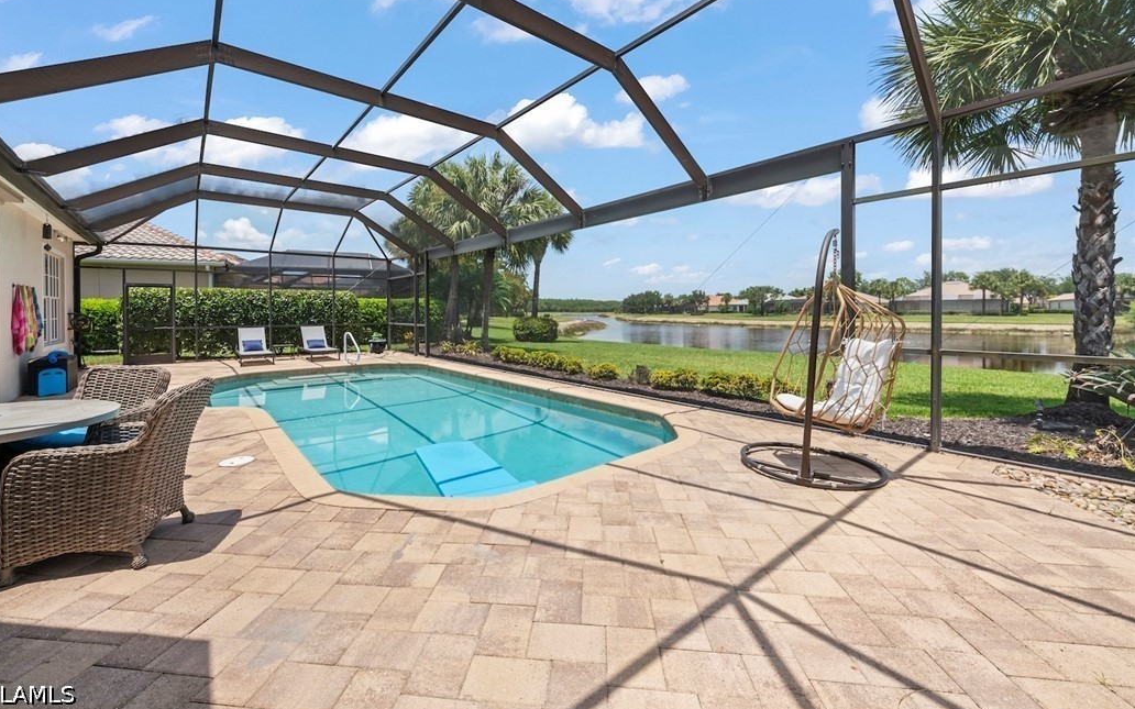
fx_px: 464
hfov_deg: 101.4
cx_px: 539
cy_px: 314
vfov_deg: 74.5
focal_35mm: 15
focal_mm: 14
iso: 400
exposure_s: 1/125
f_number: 11
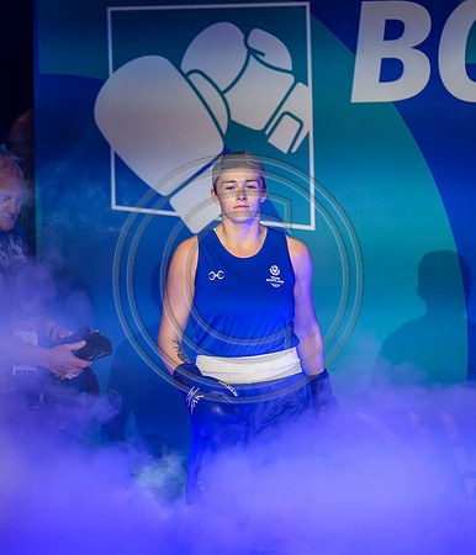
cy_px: 271
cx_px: 226
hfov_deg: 5.6
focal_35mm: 289
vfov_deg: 6.5
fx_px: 4878
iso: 2000
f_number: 3.2
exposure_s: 1/2000
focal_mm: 200
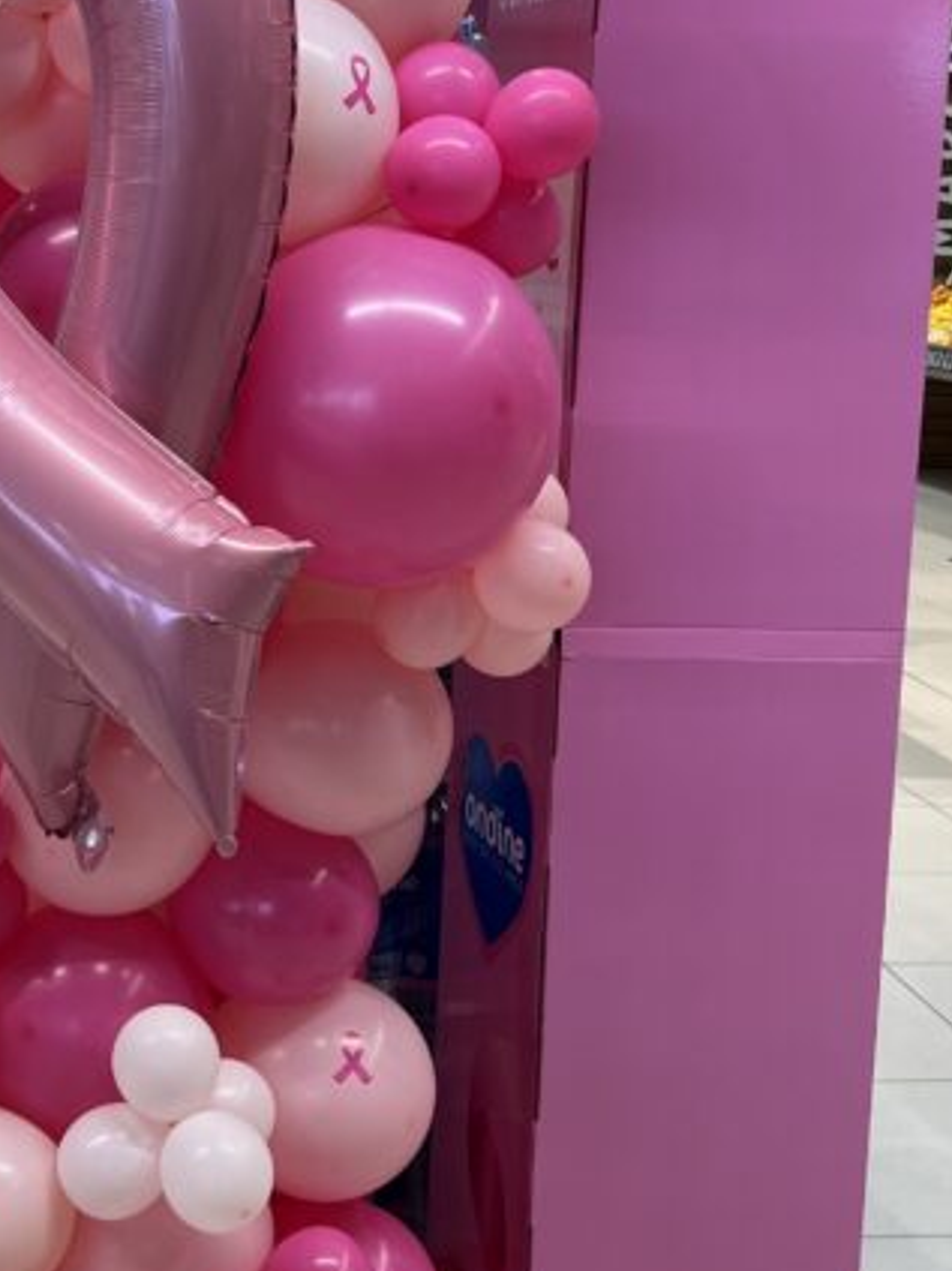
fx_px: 2311
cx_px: 306
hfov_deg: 23.2
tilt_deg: -8.3
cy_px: 547
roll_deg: -0.8
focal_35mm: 63
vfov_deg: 30.7
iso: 50
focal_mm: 5.7
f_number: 1.5
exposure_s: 1/121
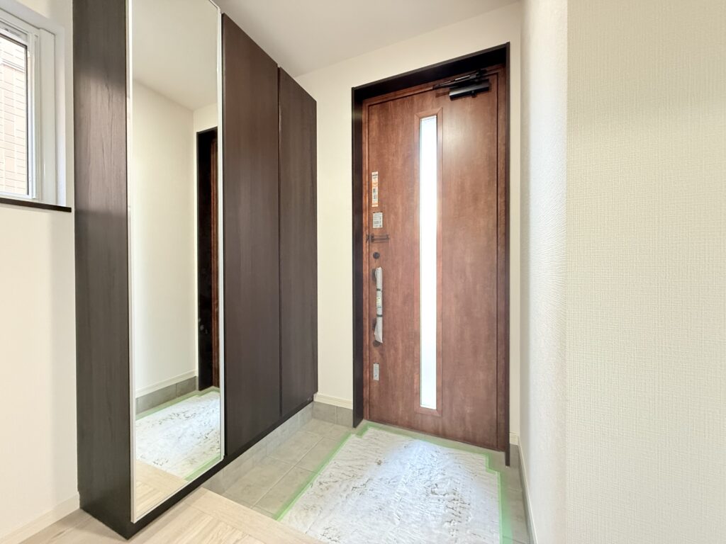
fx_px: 294
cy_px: 272
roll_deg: +0.1
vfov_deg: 85.7
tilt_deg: -0.6
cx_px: 363
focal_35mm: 14
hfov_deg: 102.1
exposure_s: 1/60
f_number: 2.2
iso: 640
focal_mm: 2.22
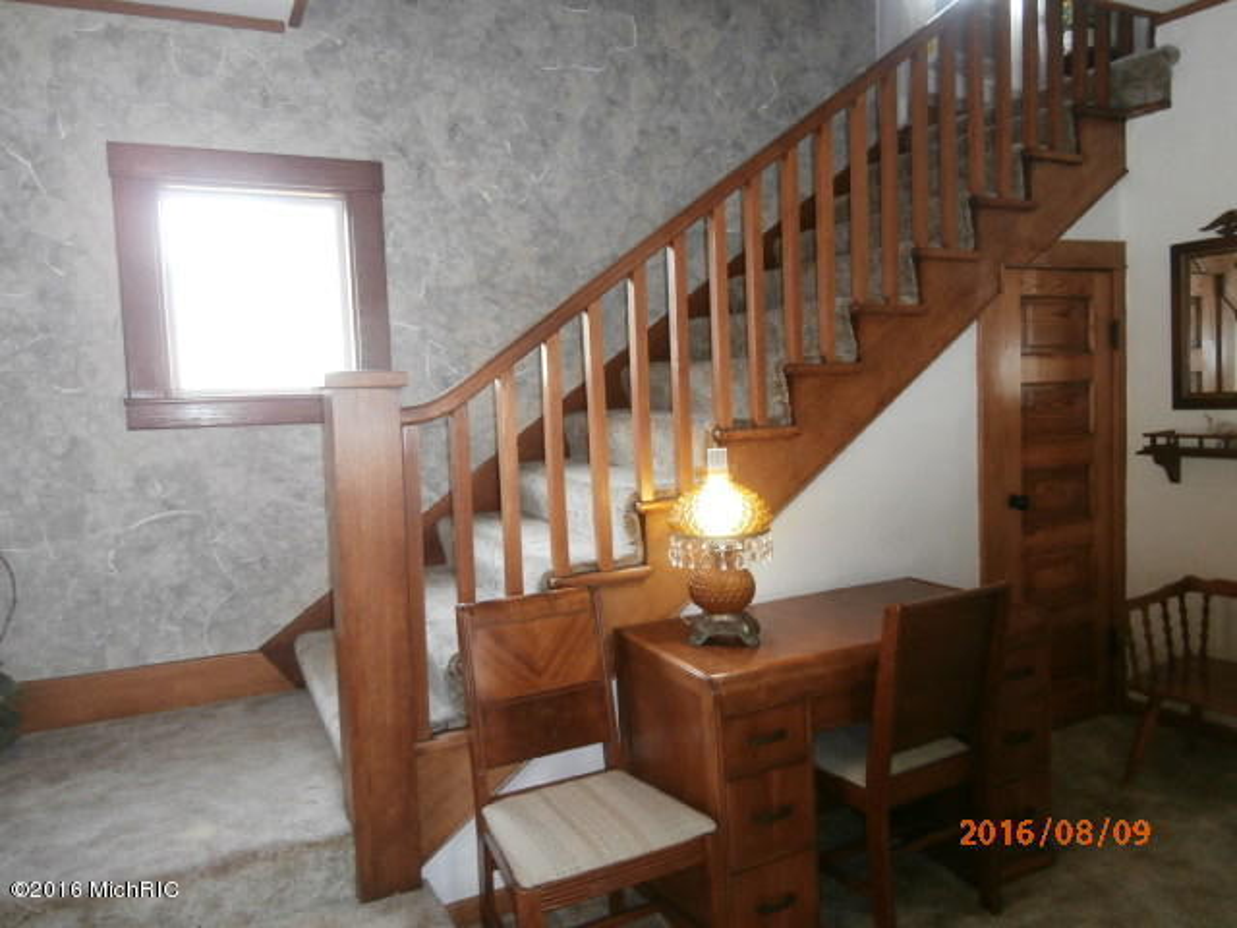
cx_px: 618
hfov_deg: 71.6
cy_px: 464
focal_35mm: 24
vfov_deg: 56.8
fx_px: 858
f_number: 3
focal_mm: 4.2
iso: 200
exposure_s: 1/30
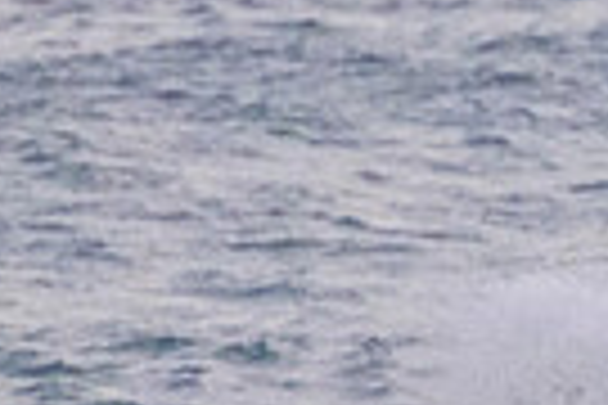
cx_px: 851
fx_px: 79490
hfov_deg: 0.4
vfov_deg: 0.3
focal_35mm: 4707
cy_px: 477
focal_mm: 800
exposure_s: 1/2000
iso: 6400
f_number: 11
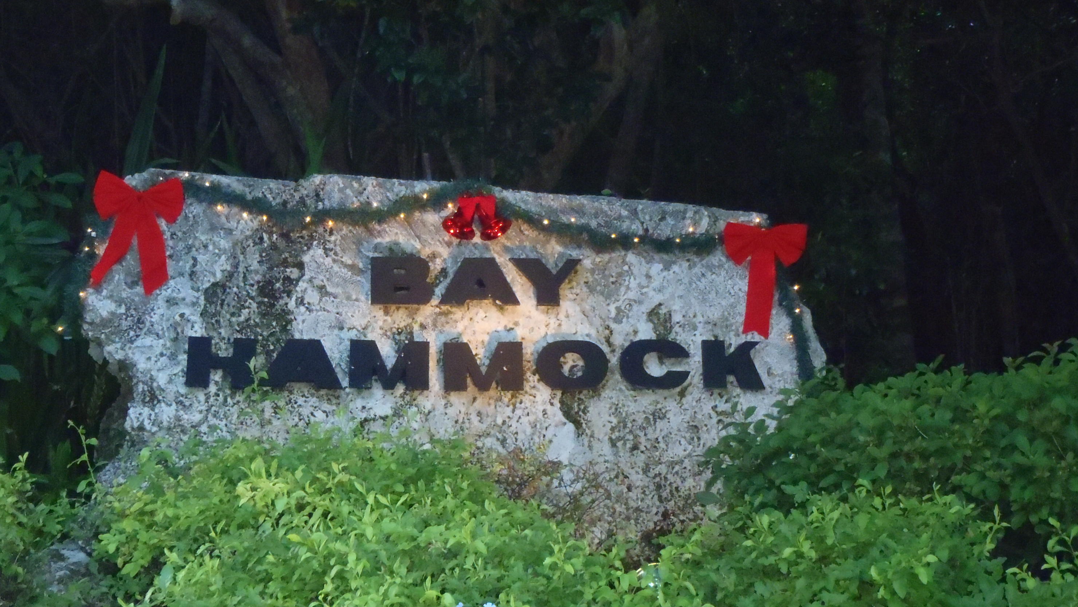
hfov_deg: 33.8
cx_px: 547
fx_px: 1772
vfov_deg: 19.4
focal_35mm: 62
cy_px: 258
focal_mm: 10
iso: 800
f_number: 5.1
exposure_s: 1/60
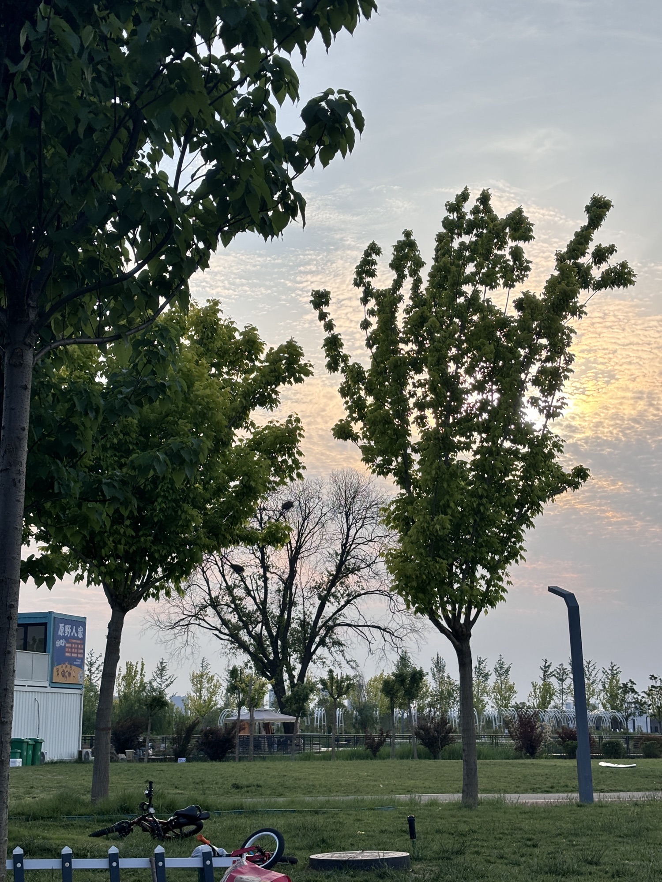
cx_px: 331
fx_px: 1326
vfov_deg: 36.8
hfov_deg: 28.0
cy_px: 441
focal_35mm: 52
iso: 40
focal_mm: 5.96
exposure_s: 1/2639
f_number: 1.6
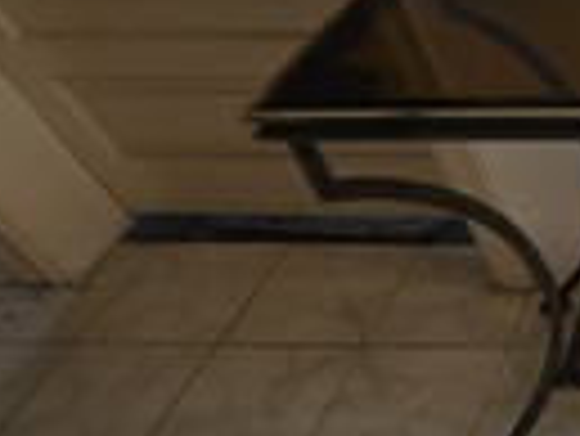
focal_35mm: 46
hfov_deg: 28.6
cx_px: 848
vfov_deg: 31.6
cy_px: 205
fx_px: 771
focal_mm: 2.2
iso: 1000
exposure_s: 1/60
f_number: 1.9
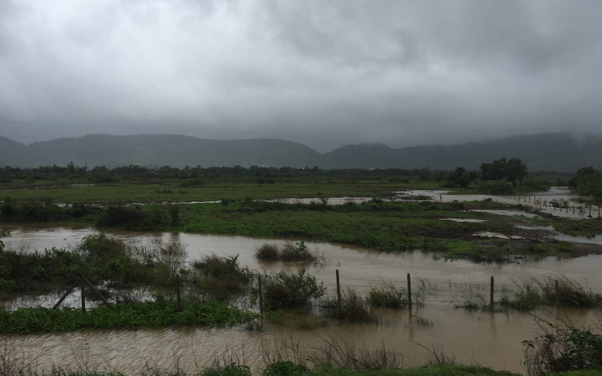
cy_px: 175
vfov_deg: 40.6
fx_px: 509
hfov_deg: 61.2
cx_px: 302
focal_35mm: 31
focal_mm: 4.15
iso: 32
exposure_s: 1/1199
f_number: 2.2
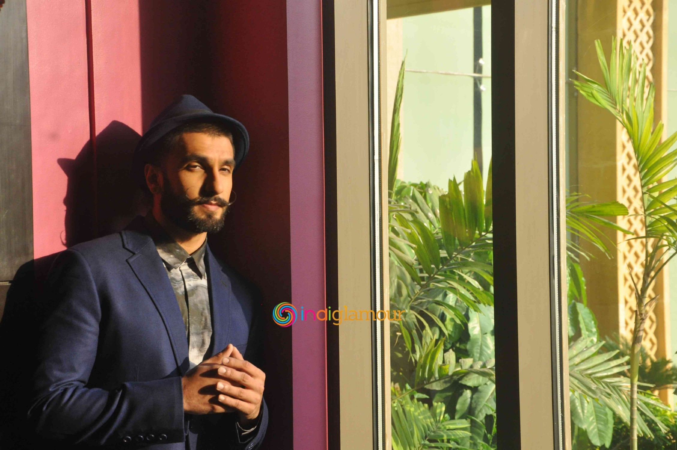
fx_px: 1634
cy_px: 225
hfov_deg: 23.4
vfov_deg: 15.7
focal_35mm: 87
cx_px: 338
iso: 1000
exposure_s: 1/125
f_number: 10
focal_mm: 58
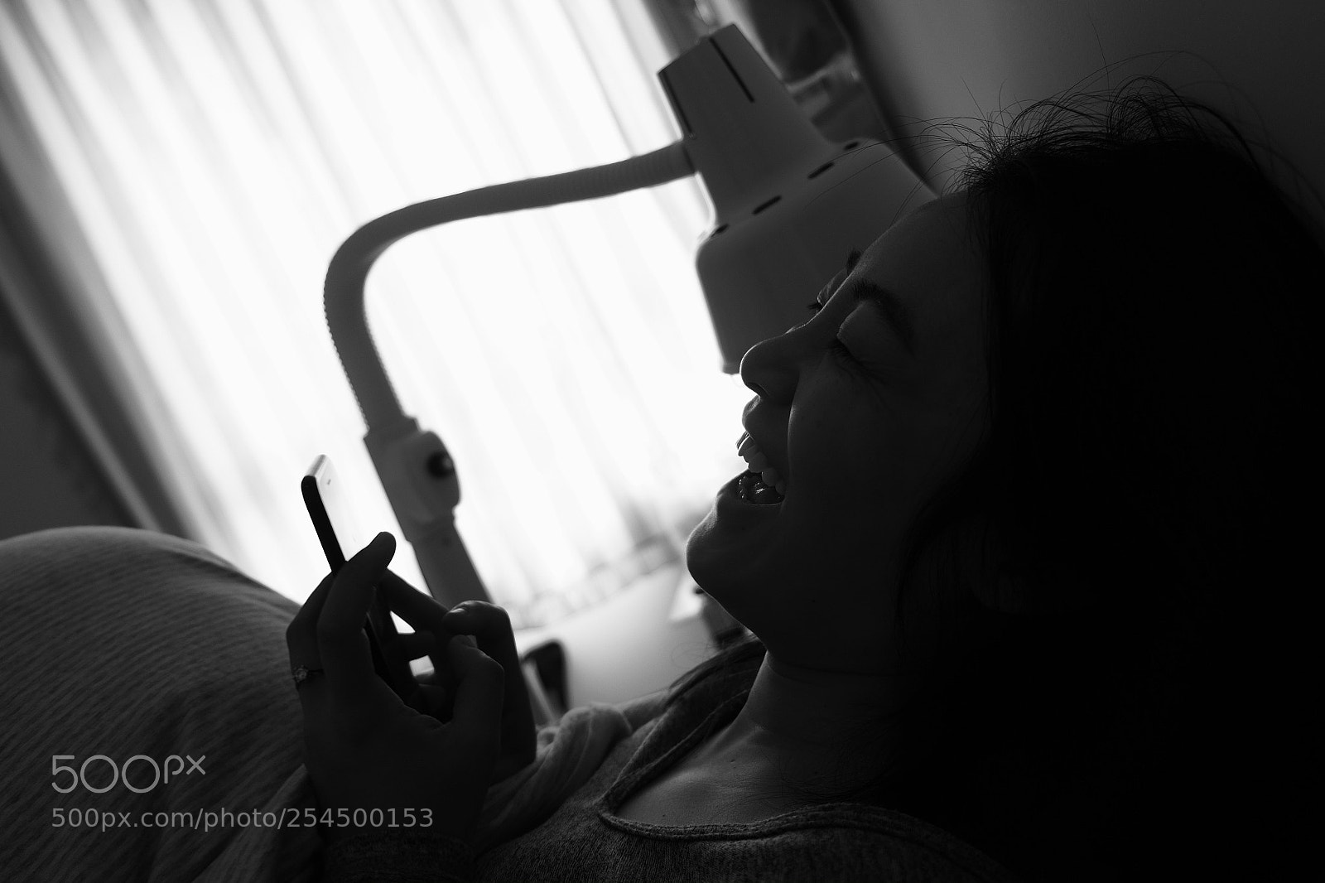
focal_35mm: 31
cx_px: 662
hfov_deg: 60.3
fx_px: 1141
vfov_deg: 42.3
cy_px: 442
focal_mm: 20.5
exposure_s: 1/52
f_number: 3.2
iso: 200
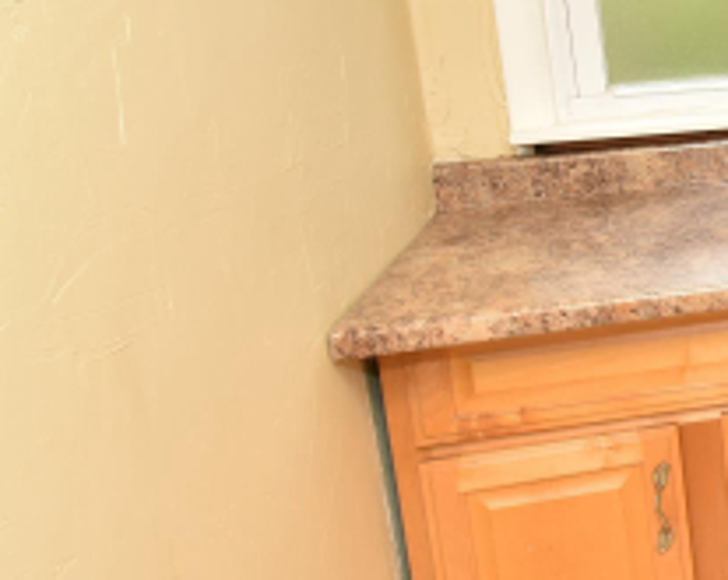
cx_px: 1108
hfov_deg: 26.2
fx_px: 1097
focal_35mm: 51
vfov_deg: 29.0
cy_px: 123
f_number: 11
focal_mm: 10
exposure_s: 1/100
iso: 400
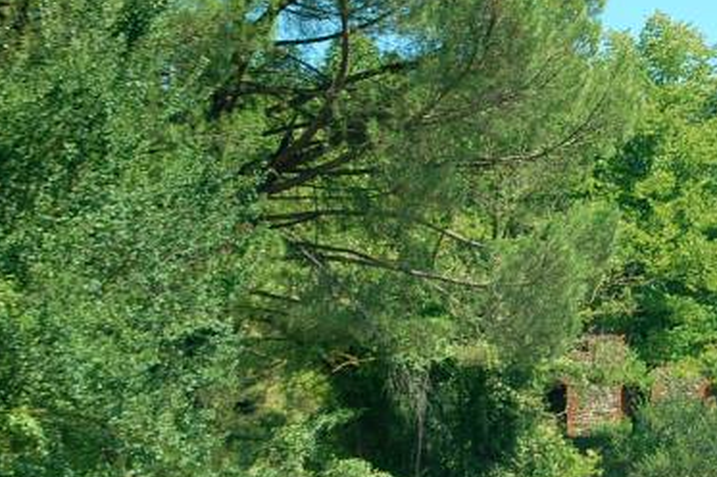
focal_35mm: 146
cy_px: 244
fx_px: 2903
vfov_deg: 9.4
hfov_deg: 14.0
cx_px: 613
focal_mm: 55
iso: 400
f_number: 10
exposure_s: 1/160
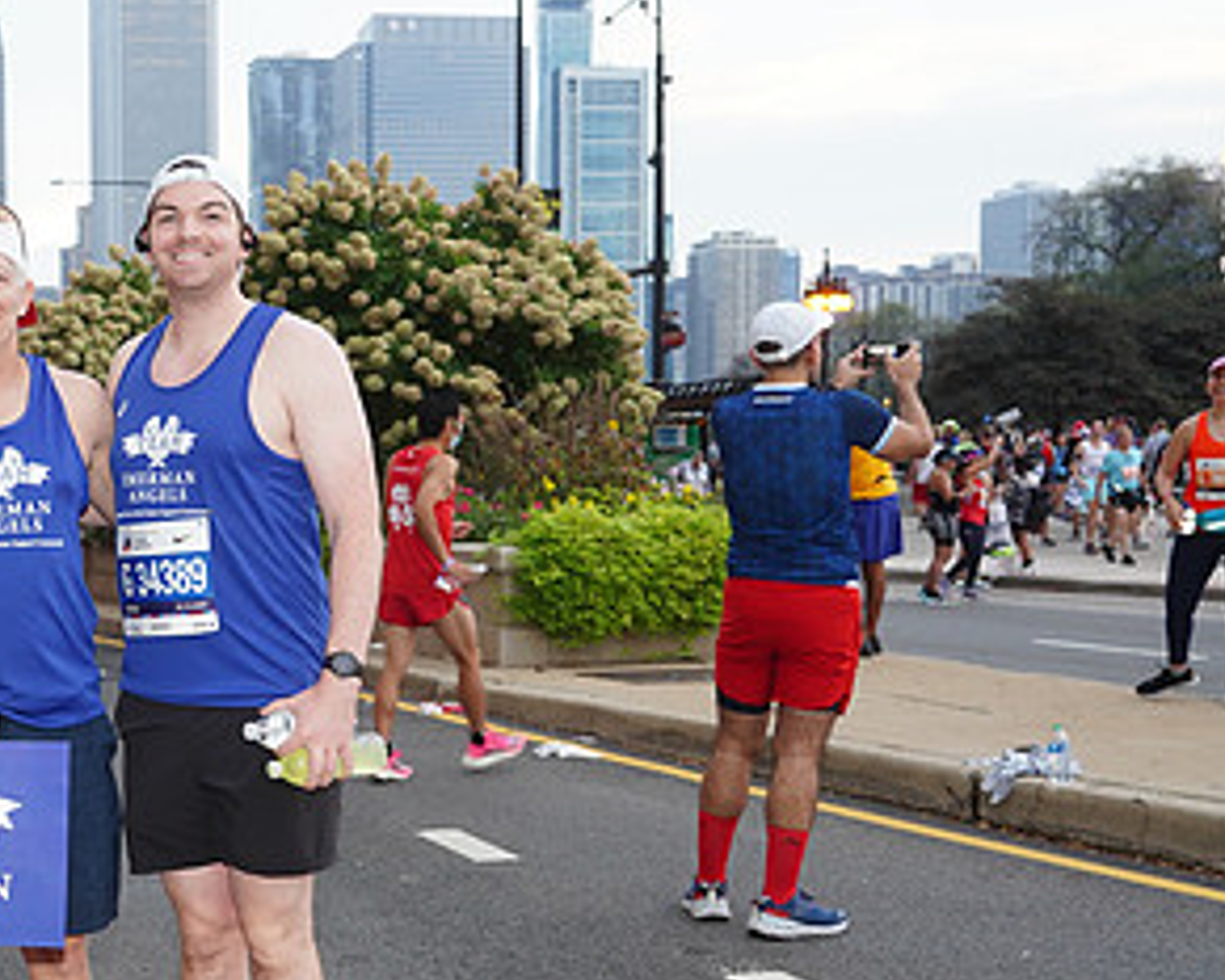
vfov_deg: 26.2
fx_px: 2104
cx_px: 25
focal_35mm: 58
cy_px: 620
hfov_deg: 30.4
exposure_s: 1/80
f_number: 4.5
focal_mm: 31
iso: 500
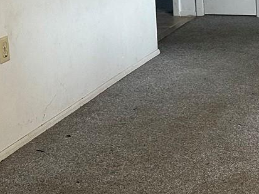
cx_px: 328
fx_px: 696
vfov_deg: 15.5
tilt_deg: -8.4
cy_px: -22
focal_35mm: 93
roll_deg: -0.6
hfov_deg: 19.6
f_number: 1.78
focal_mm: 6.86
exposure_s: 1/76
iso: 250
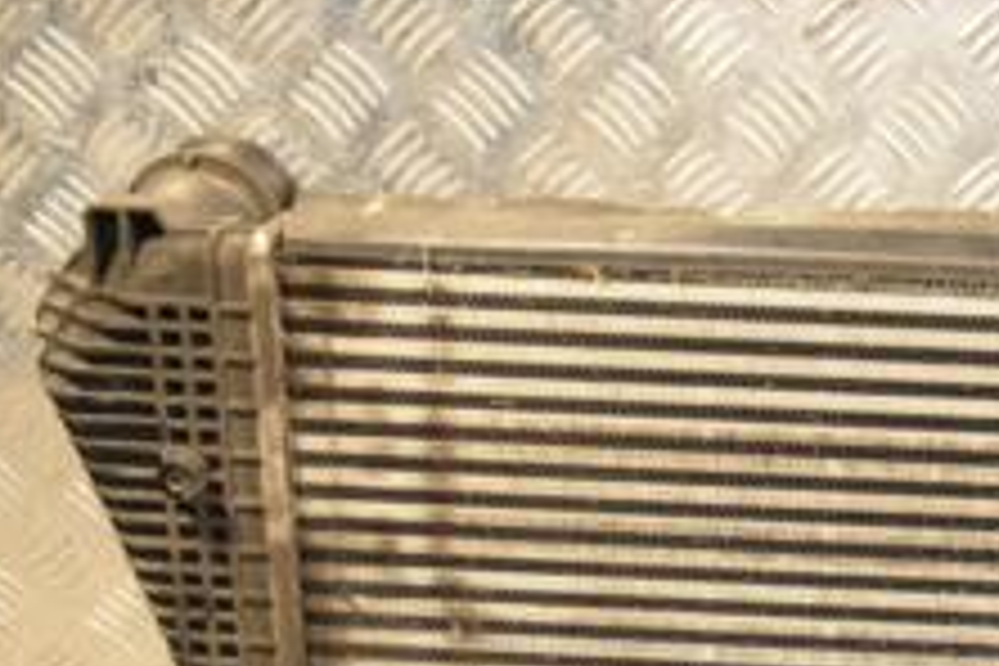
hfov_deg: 21.7
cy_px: 590
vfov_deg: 15.2
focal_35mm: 89
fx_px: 2470
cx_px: 1084
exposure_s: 1/200
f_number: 5
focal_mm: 22
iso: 800
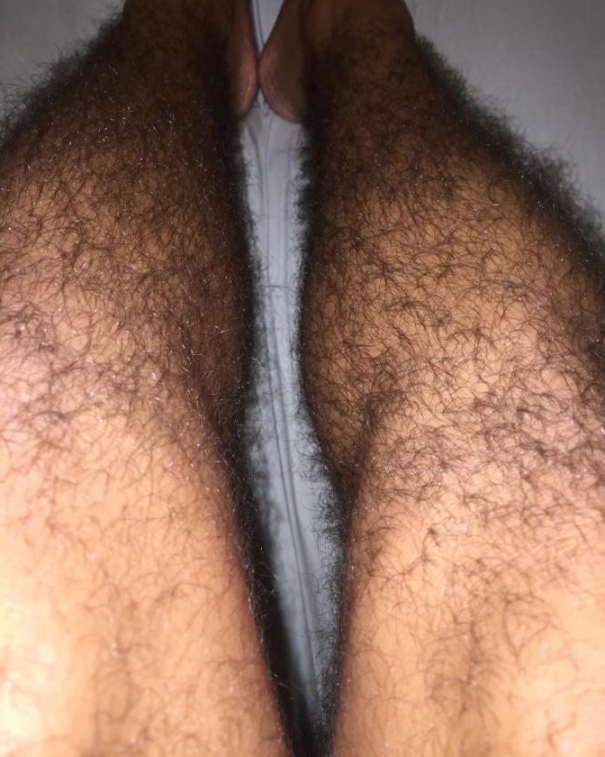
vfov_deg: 57.1
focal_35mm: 31
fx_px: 694
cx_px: 307
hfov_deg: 47.1
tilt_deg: -73.6
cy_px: 346
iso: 32
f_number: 2.2
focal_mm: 4.15
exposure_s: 1/44
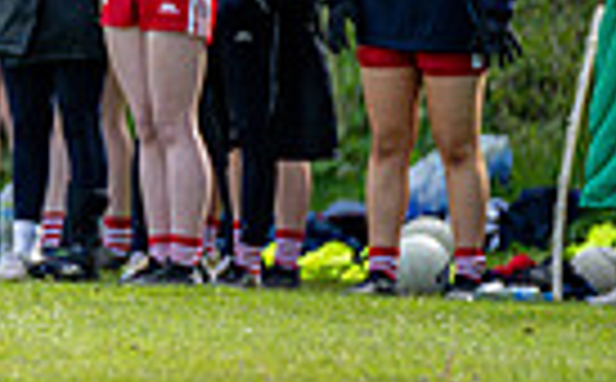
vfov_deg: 1.0
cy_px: 110
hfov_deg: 1.6
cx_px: -531
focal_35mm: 1297
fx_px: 21730
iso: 560
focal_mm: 300
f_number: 2.8
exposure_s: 1/6400
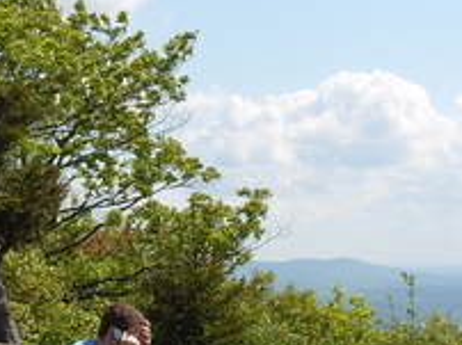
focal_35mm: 111
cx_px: 96
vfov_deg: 13.3
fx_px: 1480
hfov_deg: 17.6
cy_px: 121
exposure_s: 1/500
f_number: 6.8
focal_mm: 7.8
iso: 80
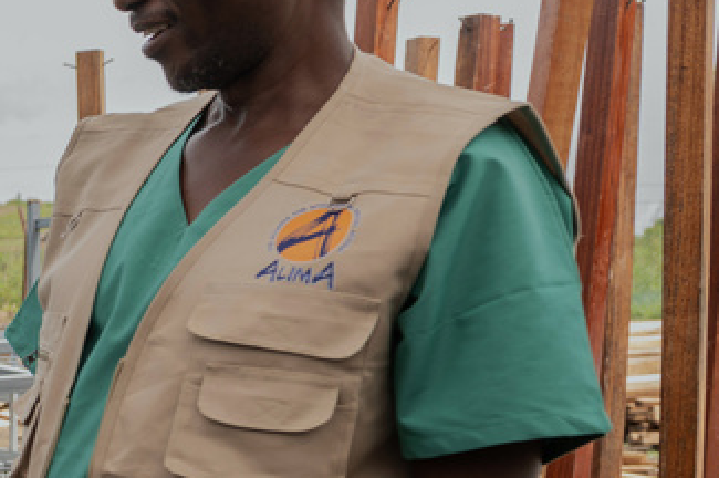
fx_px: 1636
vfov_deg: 16.3
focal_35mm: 82
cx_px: -310
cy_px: 476
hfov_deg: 21.4
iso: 64
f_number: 4.5
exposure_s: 1/100
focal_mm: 26
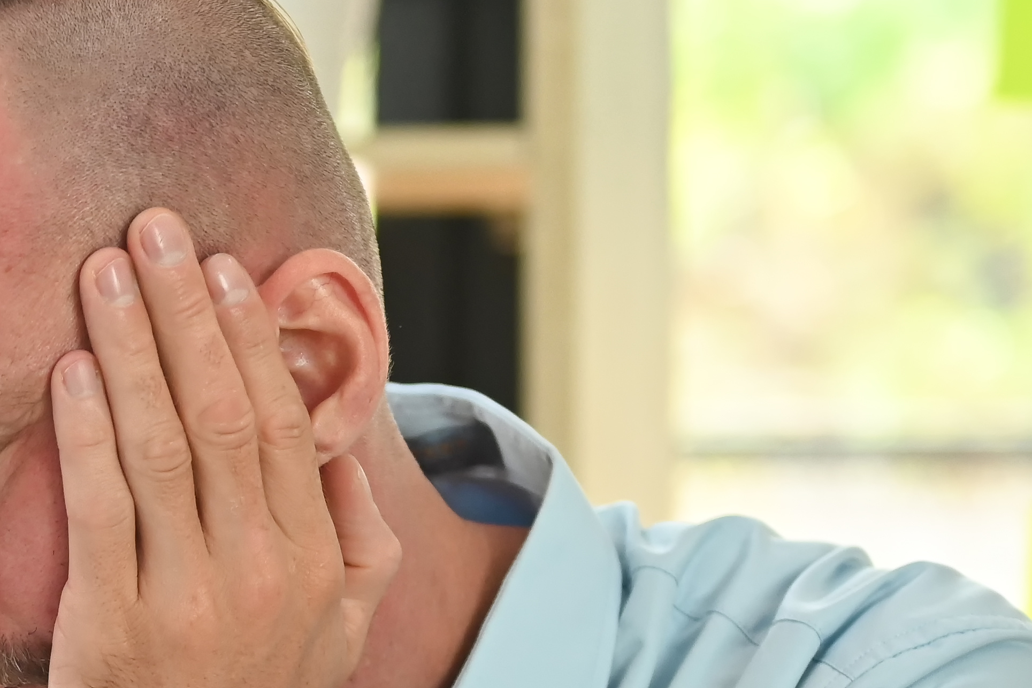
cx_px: -481
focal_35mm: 214
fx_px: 6134
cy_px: 927
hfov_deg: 9.4
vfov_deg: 6.4
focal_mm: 50
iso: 500
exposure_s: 1/500
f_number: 2.2
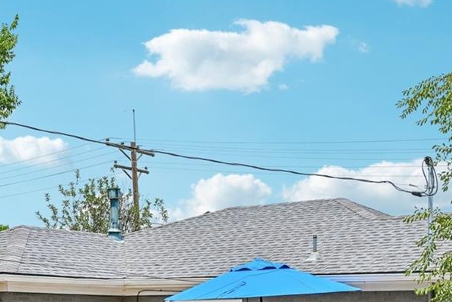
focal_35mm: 80
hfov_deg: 25.3
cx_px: 281
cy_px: 322
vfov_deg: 16.6
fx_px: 1004
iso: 64
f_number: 10
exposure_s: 1/100
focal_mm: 30
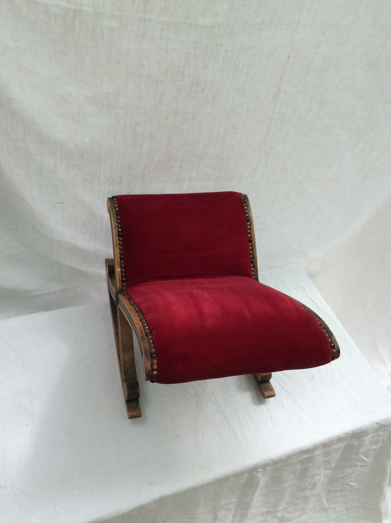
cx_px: 196
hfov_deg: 44.1
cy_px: 262
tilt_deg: -47.3
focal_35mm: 32
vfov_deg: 56.9
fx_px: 483
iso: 32
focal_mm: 3.3
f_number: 2.4
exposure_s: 1/215
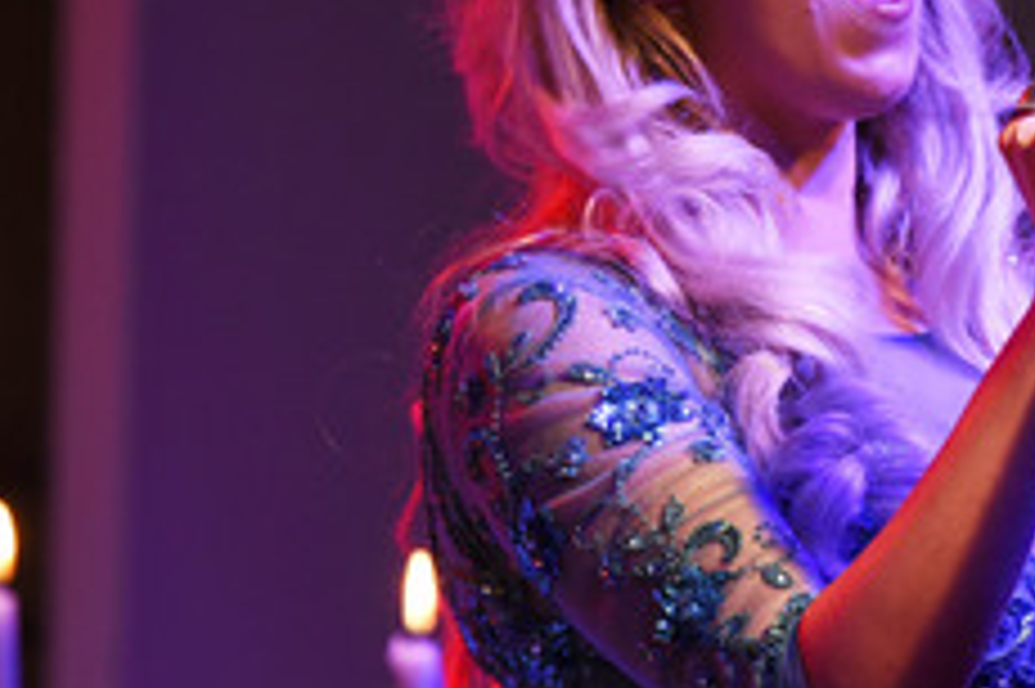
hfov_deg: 2.8
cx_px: 749
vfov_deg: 1.8
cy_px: 220
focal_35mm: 744
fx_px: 21374
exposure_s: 1/250
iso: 3200
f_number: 5.6
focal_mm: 380
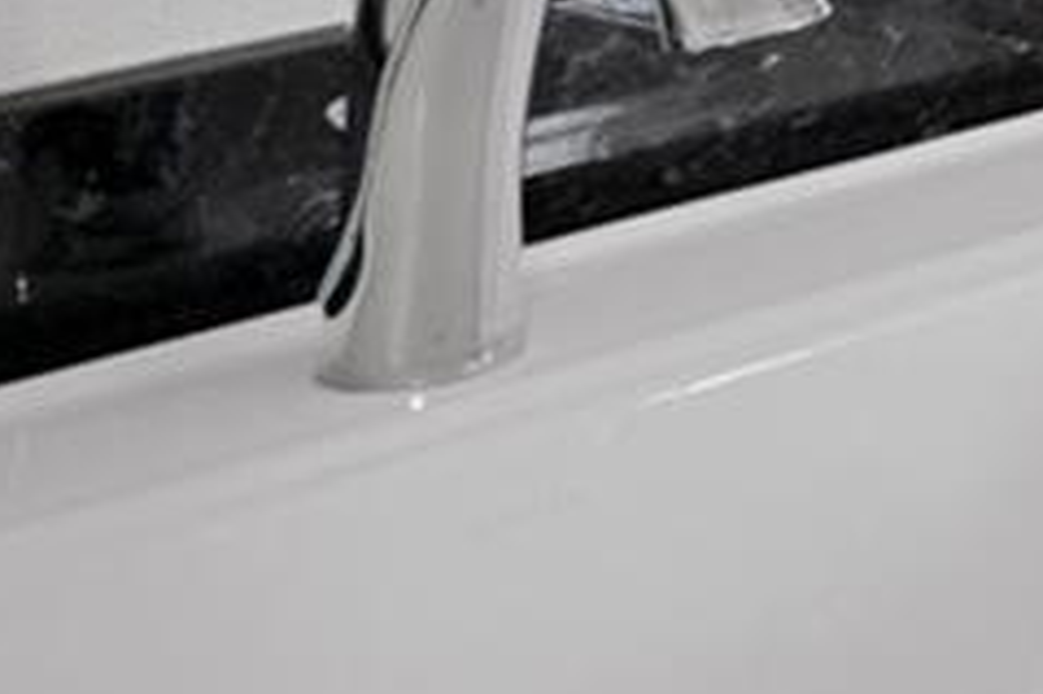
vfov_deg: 10.7
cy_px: -790
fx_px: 3300
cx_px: 2767
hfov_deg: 12.4
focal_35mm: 114
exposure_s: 1/5
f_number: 8
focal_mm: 17
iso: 320
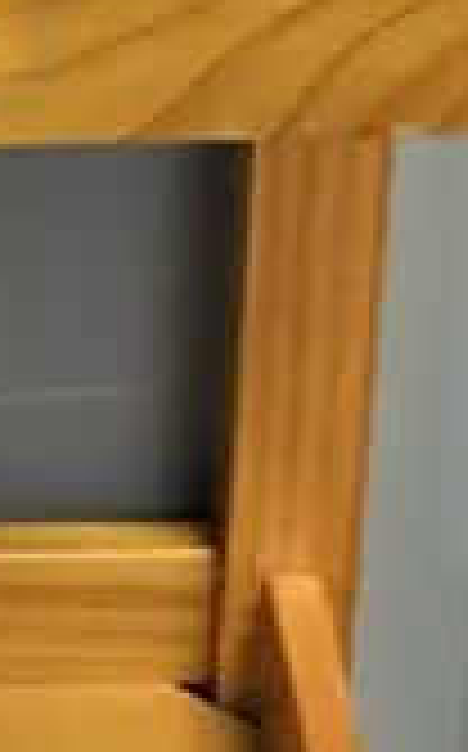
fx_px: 3867
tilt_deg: -32.4
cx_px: -387
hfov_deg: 6.8
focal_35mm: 189
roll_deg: +0.6
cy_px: 518
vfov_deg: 11.1
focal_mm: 4.15
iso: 64
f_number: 2.2
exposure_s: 1/17
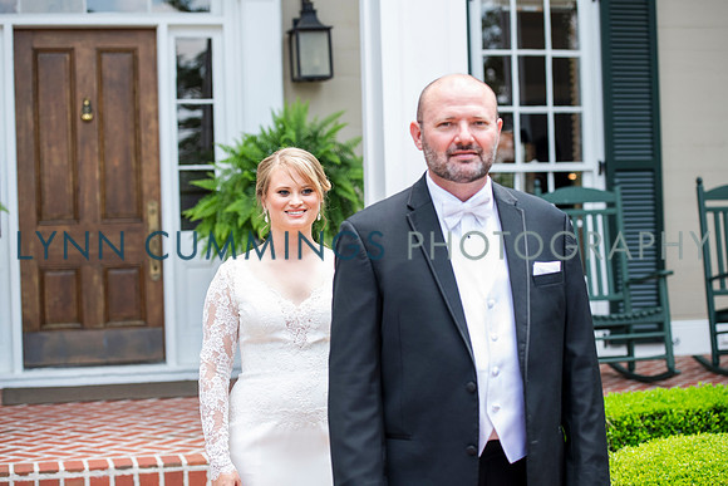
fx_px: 1416
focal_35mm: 70
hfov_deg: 28.8
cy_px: 243
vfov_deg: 19.5
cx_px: 364
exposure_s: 1/640
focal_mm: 70
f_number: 3.5
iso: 500
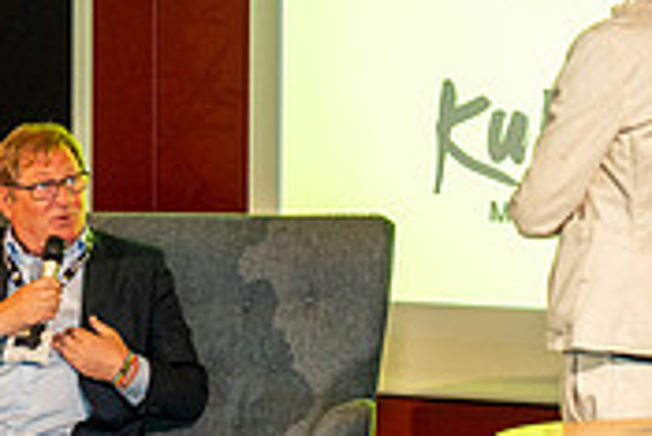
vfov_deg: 5.9
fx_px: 4205
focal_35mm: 232
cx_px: 153
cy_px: 289
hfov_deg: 8.9
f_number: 3.5
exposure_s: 1/200
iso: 2000
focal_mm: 70
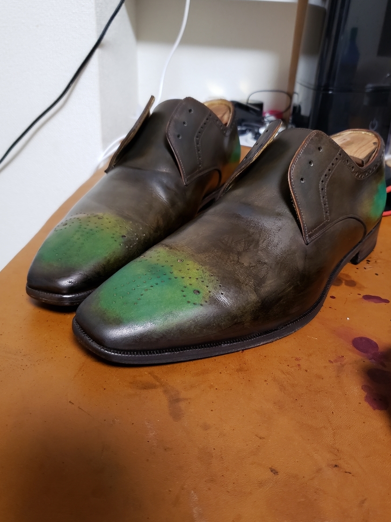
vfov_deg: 63.4
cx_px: 197
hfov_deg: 49.8
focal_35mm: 28
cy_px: 255
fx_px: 422
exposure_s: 1/43
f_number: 1.5
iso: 250
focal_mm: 4.3
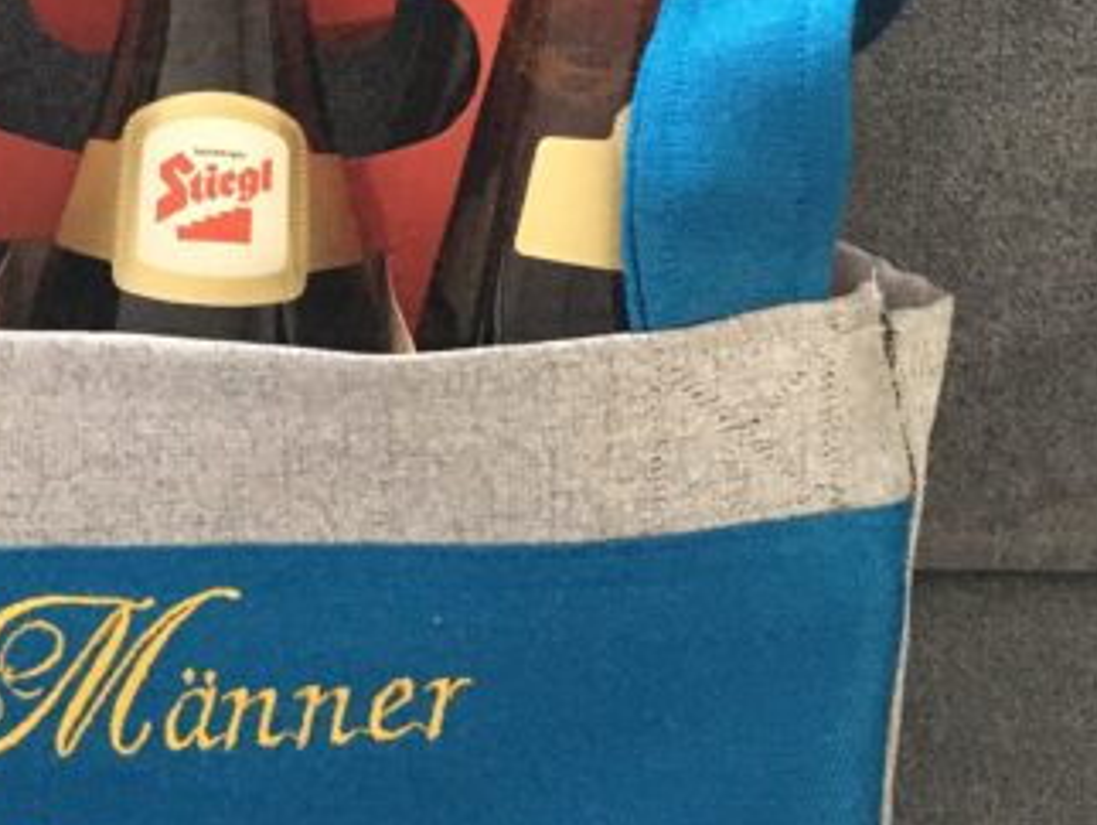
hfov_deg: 34.0
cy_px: 372
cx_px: 157
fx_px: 1713
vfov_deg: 27.1
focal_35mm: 54
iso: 320
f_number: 2.2
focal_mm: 4.15
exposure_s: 1/17
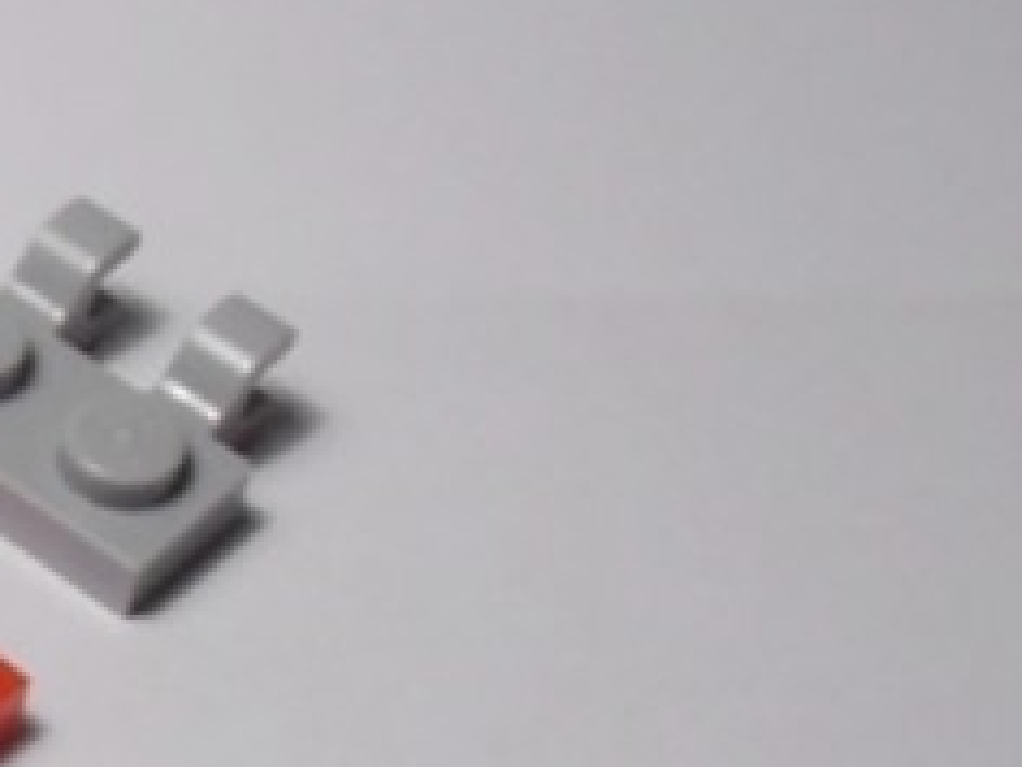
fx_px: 4163
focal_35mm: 141
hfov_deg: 12.6
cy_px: 713
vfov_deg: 10.5
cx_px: -892
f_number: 3.9
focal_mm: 6.61
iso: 80
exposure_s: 1/80
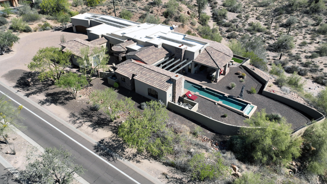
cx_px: 166
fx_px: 234
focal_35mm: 27
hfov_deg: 69.9
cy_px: 92
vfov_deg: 42.9
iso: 130
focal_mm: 12.29
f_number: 2.8
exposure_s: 1/2000
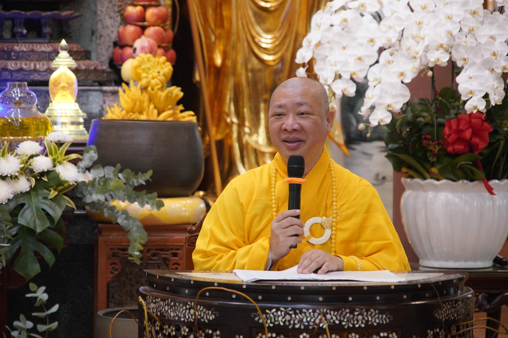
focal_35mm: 166
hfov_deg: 12.4
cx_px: 254
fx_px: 2342
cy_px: 169
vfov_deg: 8.3
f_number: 6.3
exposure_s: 1/60
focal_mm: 166
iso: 2500
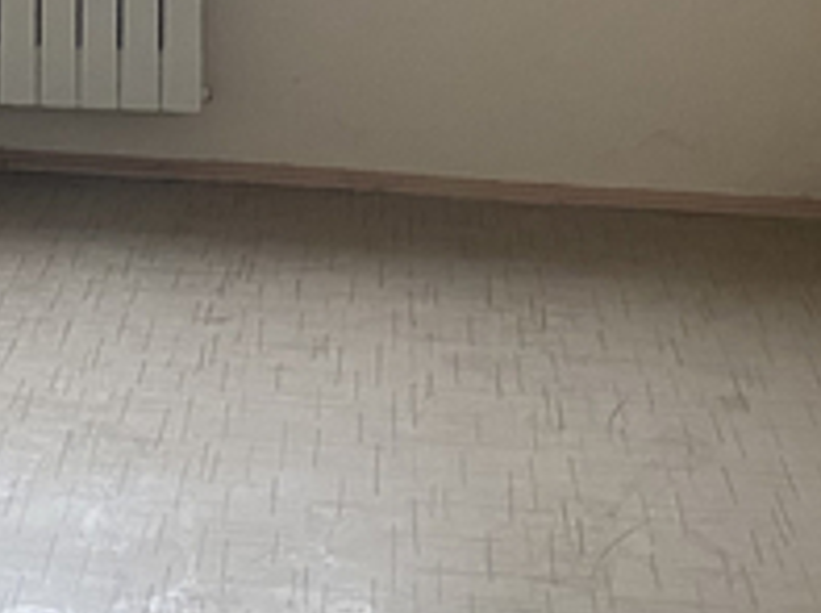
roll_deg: -1.9
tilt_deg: -6.6
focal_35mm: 119
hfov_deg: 16.1
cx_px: -63
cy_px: -219
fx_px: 2817
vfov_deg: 12.0
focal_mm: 4.25
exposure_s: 1/50
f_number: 1.8
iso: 250
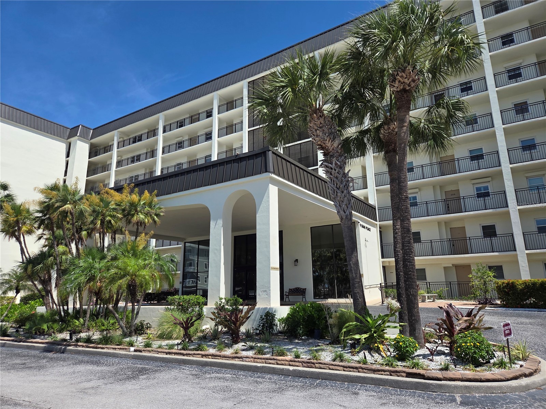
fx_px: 363
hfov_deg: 73.9
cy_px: 204
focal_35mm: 23
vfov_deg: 58.9
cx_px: 273
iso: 80
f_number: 1.8
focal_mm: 5.4
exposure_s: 1/5261
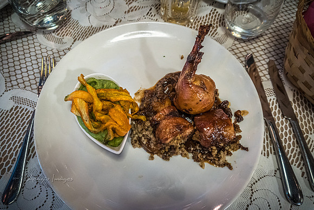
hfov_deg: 73.7
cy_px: 105
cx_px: 157
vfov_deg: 53.2
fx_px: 209
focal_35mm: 24
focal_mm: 16
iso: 2000
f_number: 3.5
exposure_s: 1/30
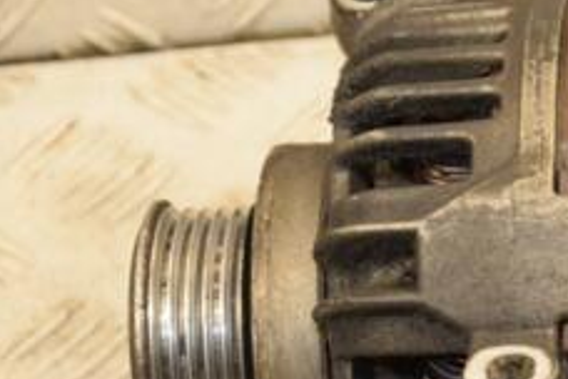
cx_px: 623
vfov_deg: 5.3
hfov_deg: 7.8
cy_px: 319
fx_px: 4118
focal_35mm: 261
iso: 800
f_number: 5.3
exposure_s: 1/100
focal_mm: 66
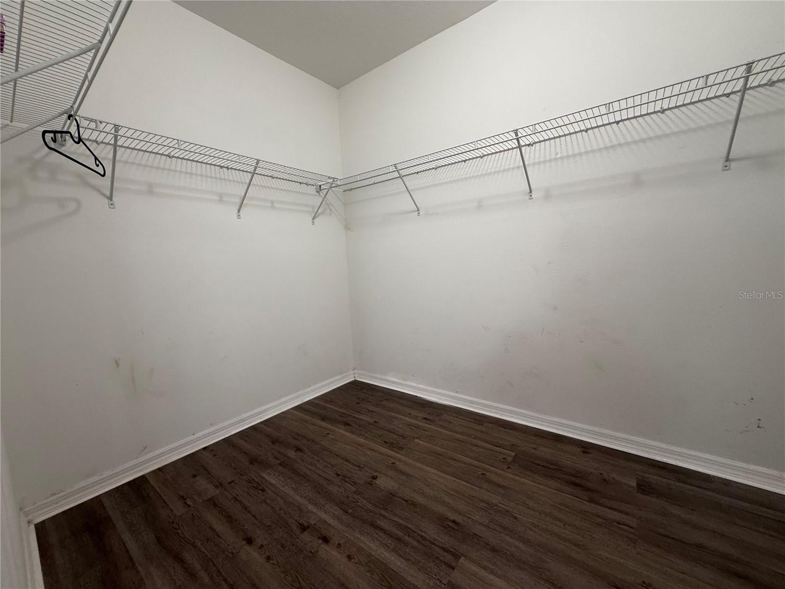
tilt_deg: -6.0
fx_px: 317
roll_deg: +1.9
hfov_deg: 102.1
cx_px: 392
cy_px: 294
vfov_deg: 85.7
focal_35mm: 14
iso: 250
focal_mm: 2.22
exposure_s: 1/60
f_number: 2.2
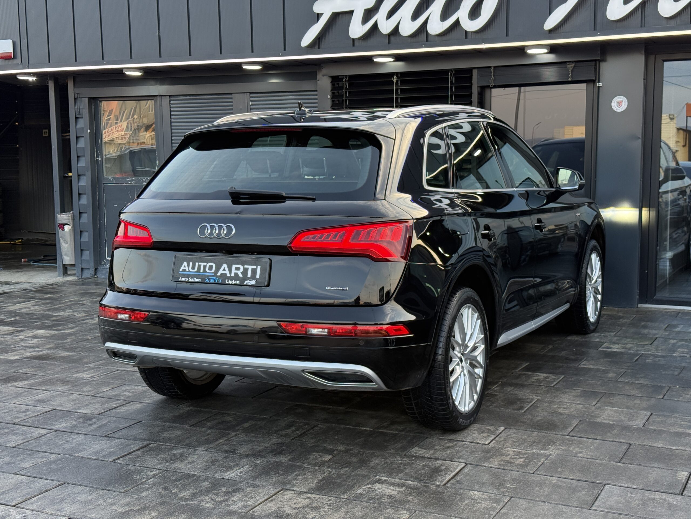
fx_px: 958
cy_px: 260
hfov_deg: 39.7
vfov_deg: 30.3
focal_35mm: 48
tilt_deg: -4.9
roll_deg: +1.9
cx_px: 346
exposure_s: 1/242
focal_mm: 6.76
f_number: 1.78
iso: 125
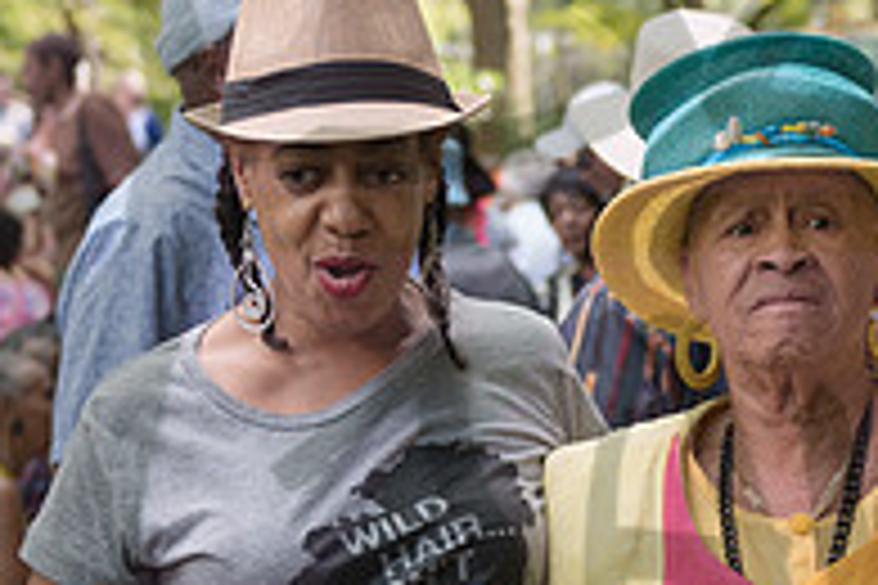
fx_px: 2756
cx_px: 761
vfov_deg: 12.0
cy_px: 515
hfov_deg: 17.9
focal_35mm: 113
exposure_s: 1/500
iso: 250
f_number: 2.8
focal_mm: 38
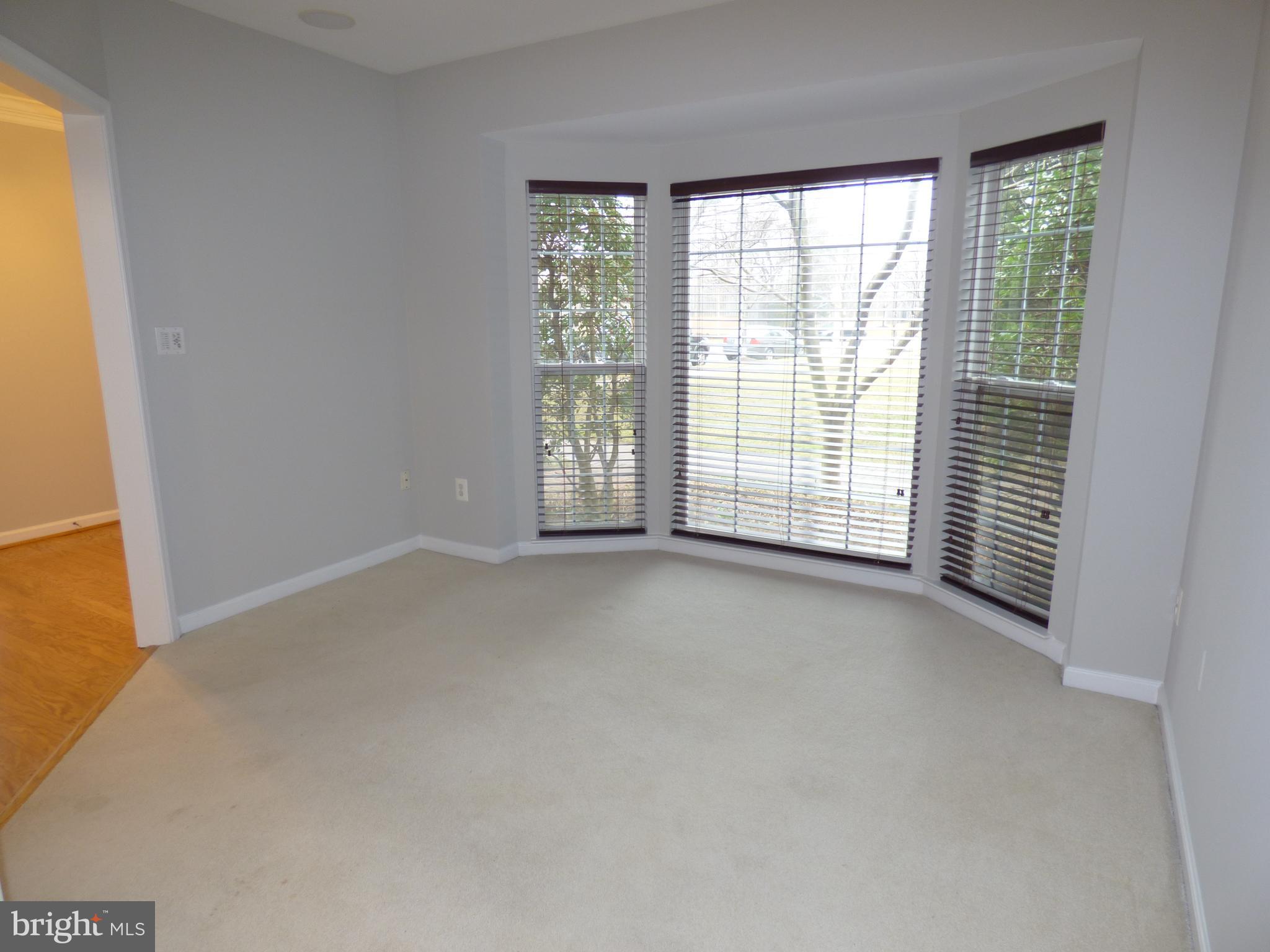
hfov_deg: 81.7
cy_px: 476
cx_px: 635
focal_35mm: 20
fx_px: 734
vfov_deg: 66.0
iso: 100
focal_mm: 3.58
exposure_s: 1/10
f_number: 2.8
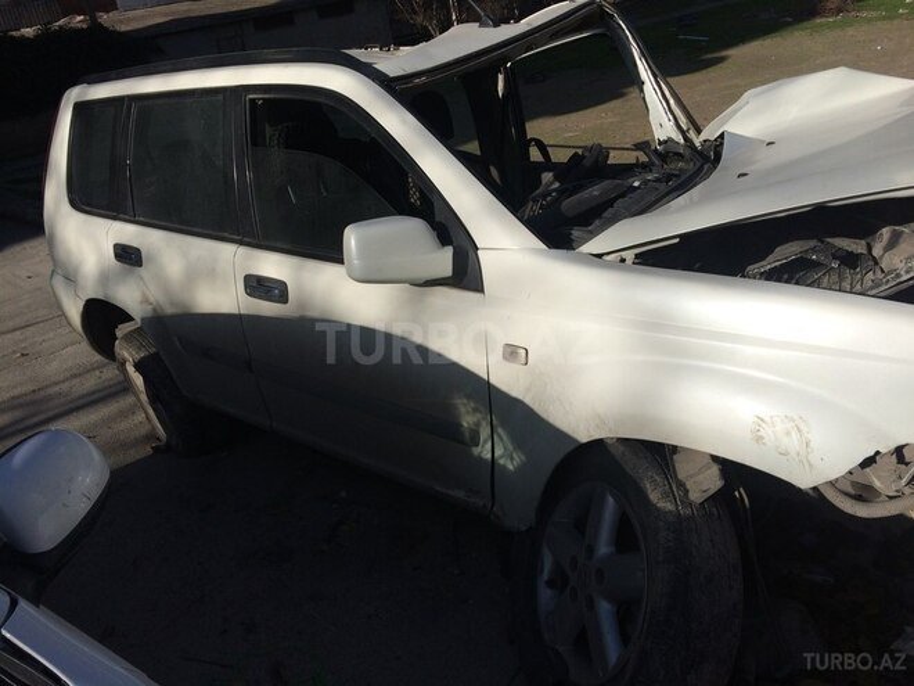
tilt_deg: -28.5
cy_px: 343
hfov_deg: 61.7
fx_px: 766
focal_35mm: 29
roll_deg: +9.7
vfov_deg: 48.2
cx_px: 457
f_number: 2.2
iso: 32
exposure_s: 1/3731
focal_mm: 4.15
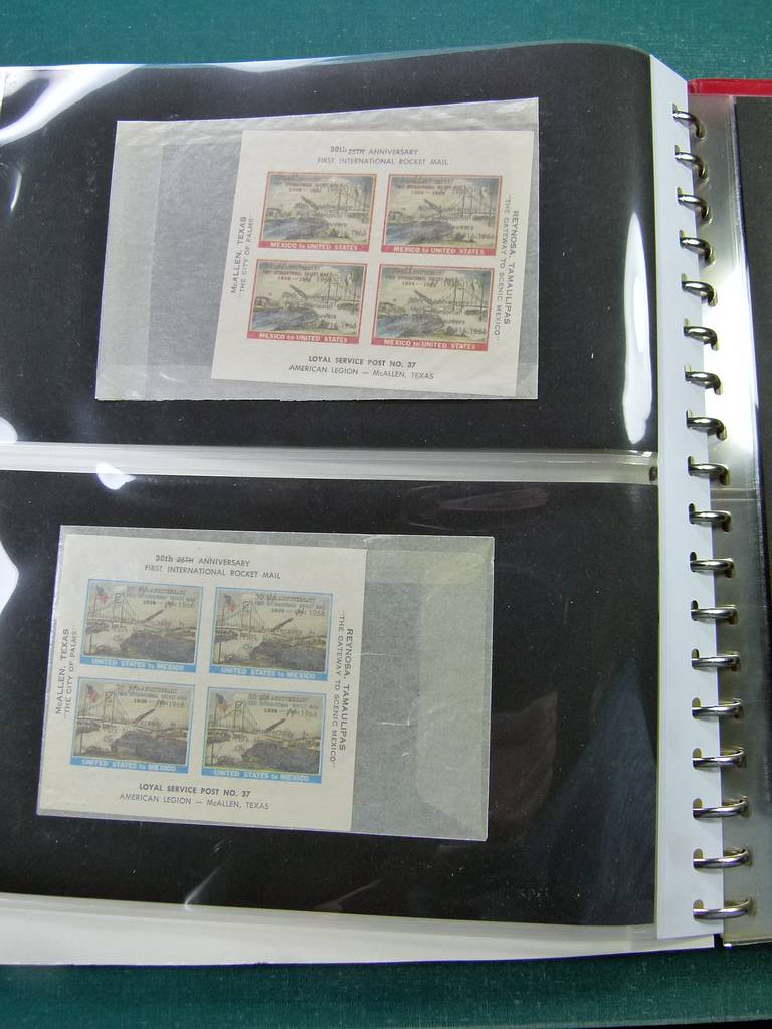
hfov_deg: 46.8
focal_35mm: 30
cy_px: 514
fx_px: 892
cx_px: 386
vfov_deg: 60.0
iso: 160
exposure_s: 1/100
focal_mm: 5.4
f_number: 3
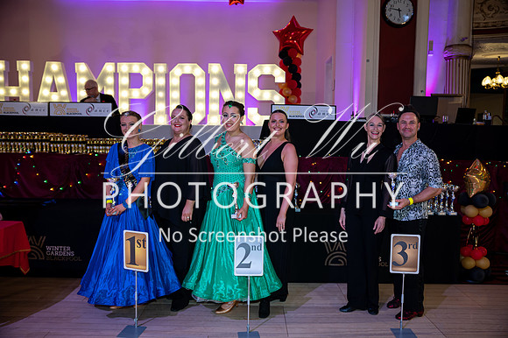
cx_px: 254
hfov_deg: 60.3
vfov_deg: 42.3
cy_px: 169
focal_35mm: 31
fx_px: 437
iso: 800
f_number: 2.8
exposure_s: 1/200
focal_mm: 31
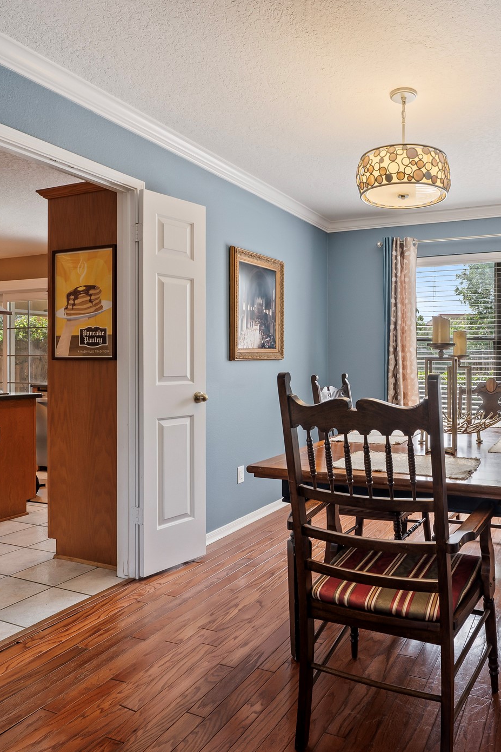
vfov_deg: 71.5
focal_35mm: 25
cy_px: 362
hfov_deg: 49.8
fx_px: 522
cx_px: 356
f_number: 6.3
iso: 125
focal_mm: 16
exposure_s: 1/8
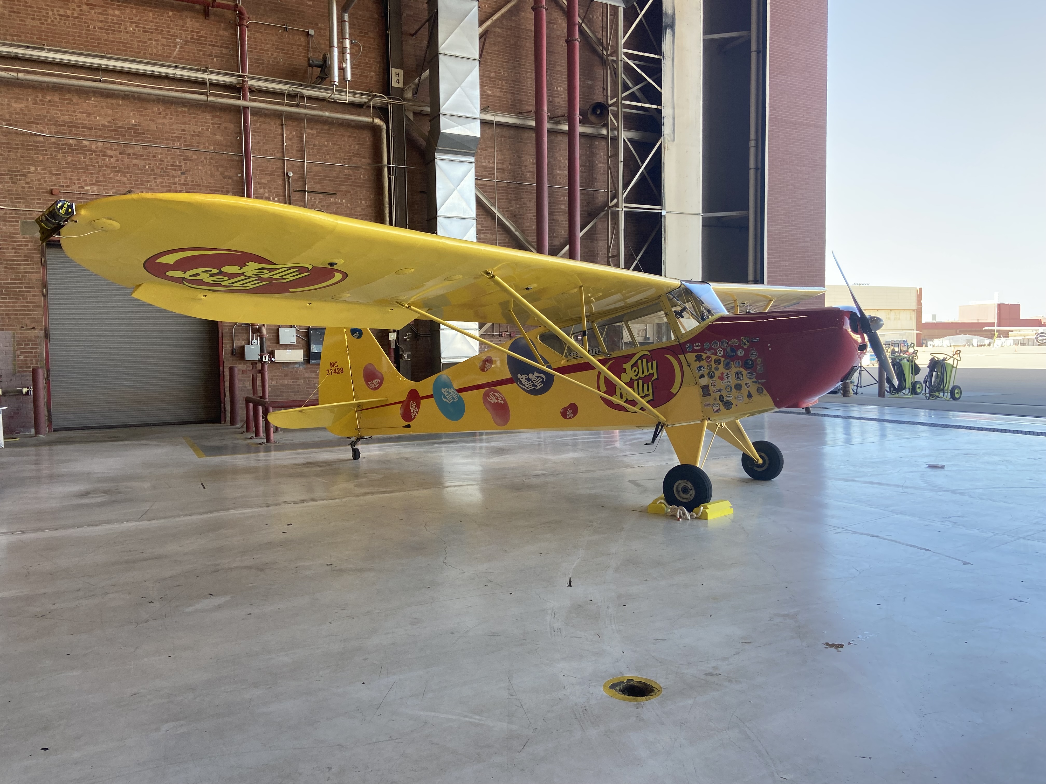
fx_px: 786
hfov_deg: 67.3
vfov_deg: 53.1
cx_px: 523
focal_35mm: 26
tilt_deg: -2.3
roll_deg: +0.6
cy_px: 392
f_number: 1.8
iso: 32
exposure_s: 1/255
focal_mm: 4.25
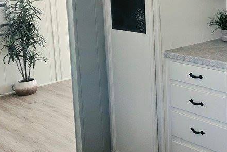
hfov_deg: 31.0
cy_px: 8
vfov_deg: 23.4
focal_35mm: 56
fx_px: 353
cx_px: 261
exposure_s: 1/120
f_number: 1.7
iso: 250
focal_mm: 6.3
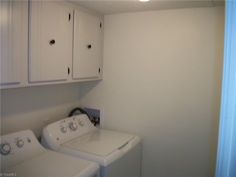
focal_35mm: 32
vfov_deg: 44.2
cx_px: 118
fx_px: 218
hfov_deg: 56.8
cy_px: 88
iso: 80
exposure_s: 1/30
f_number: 2.9
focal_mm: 5.7
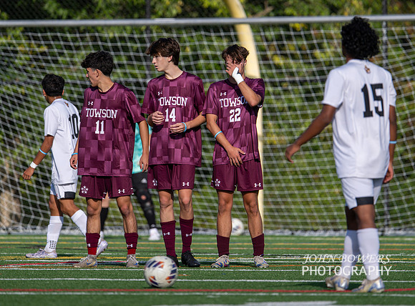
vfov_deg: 2.6
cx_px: 211
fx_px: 6838
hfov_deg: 3.5
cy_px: 105
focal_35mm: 574
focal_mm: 400
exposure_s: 1/1600
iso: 180
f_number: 4.5
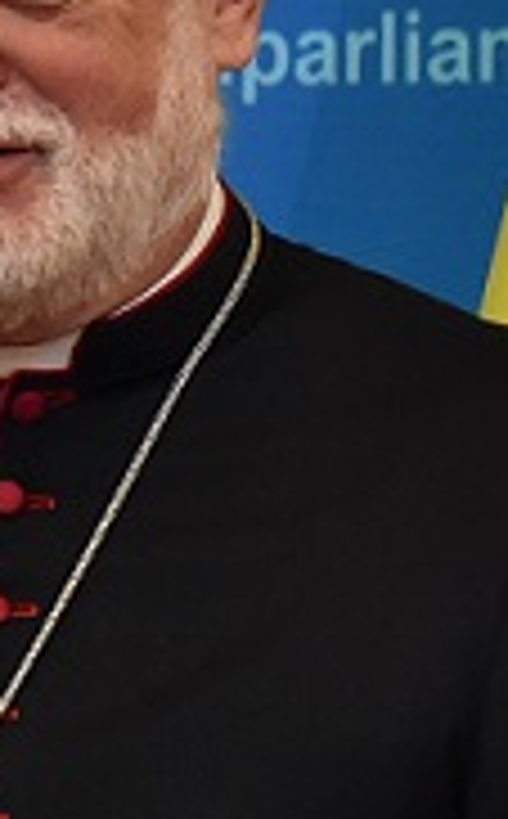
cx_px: -1126
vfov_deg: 7.0
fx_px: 6699
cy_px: 454
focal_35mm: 301
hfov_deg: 4.2
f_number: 4.5
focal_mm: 52
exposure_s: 1/125
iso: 3200
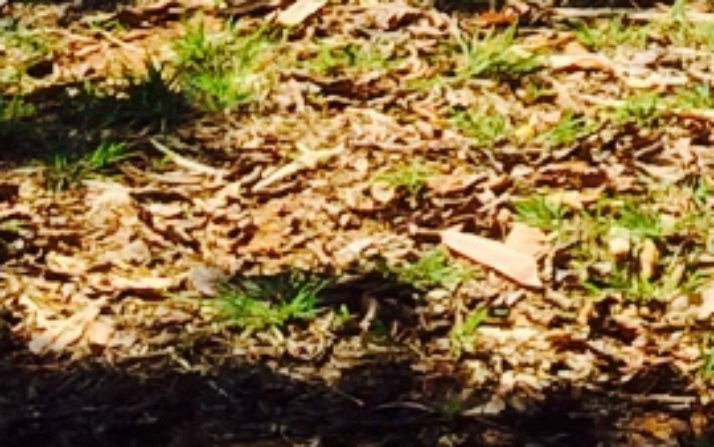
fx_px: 4692
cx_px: 804
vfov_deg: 4.8
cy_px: -1444
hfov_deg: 8.6
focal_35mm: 241
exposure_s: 1/2740
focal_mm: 4.12
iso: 32
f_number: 2.2
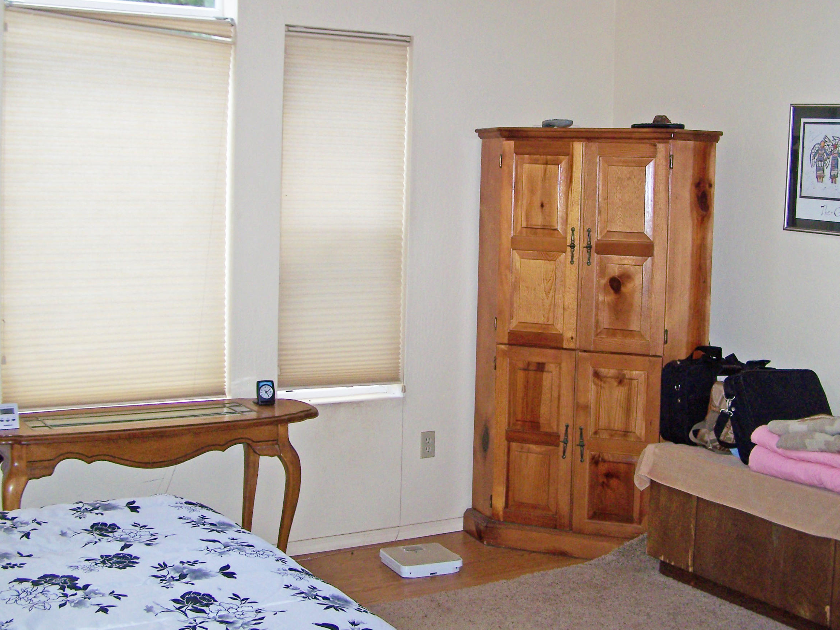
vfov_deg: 29.6
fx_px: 1189
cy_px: 250
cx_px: 422
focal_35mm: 49
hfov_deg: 38.9
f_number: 2.8
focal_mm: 6.3
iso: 80
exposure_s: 1/60
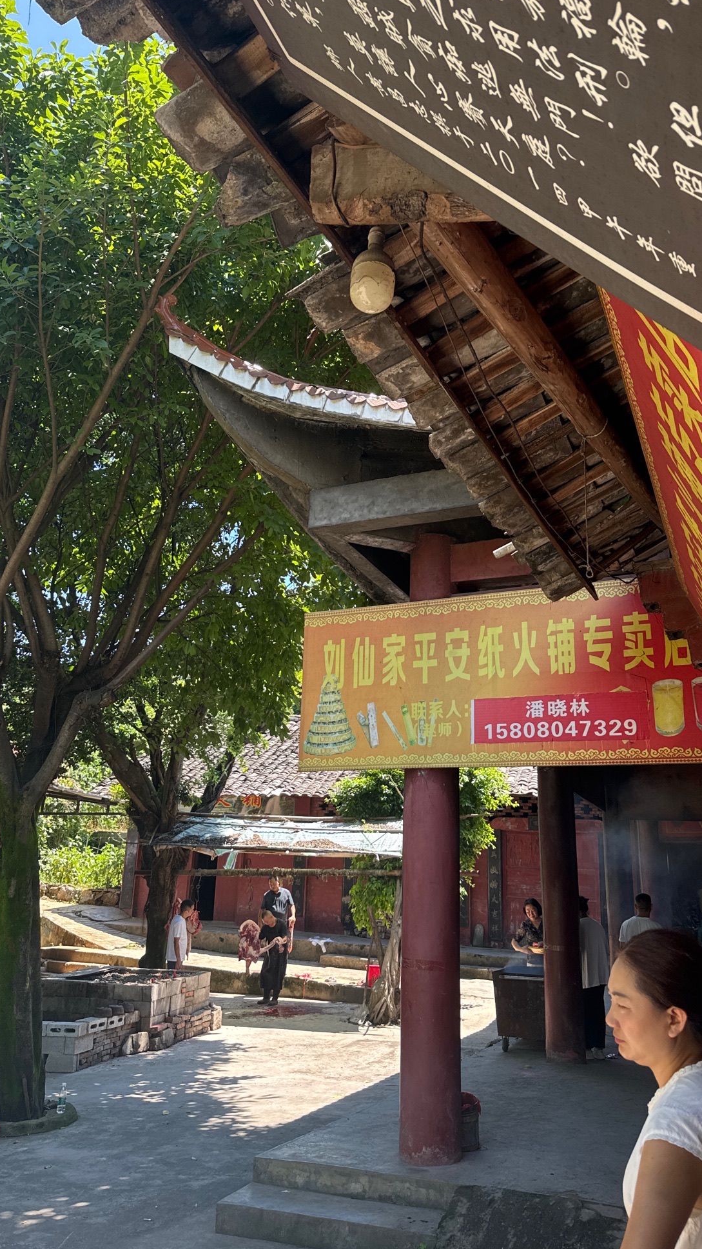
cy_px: 617
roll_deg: -1.4
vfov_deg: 69.9
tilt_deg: +19.1
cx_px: 355
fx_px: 894
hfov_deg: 42.9
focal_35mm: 27
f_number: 1.78
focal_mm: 6.76
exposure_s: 1/325
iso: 80
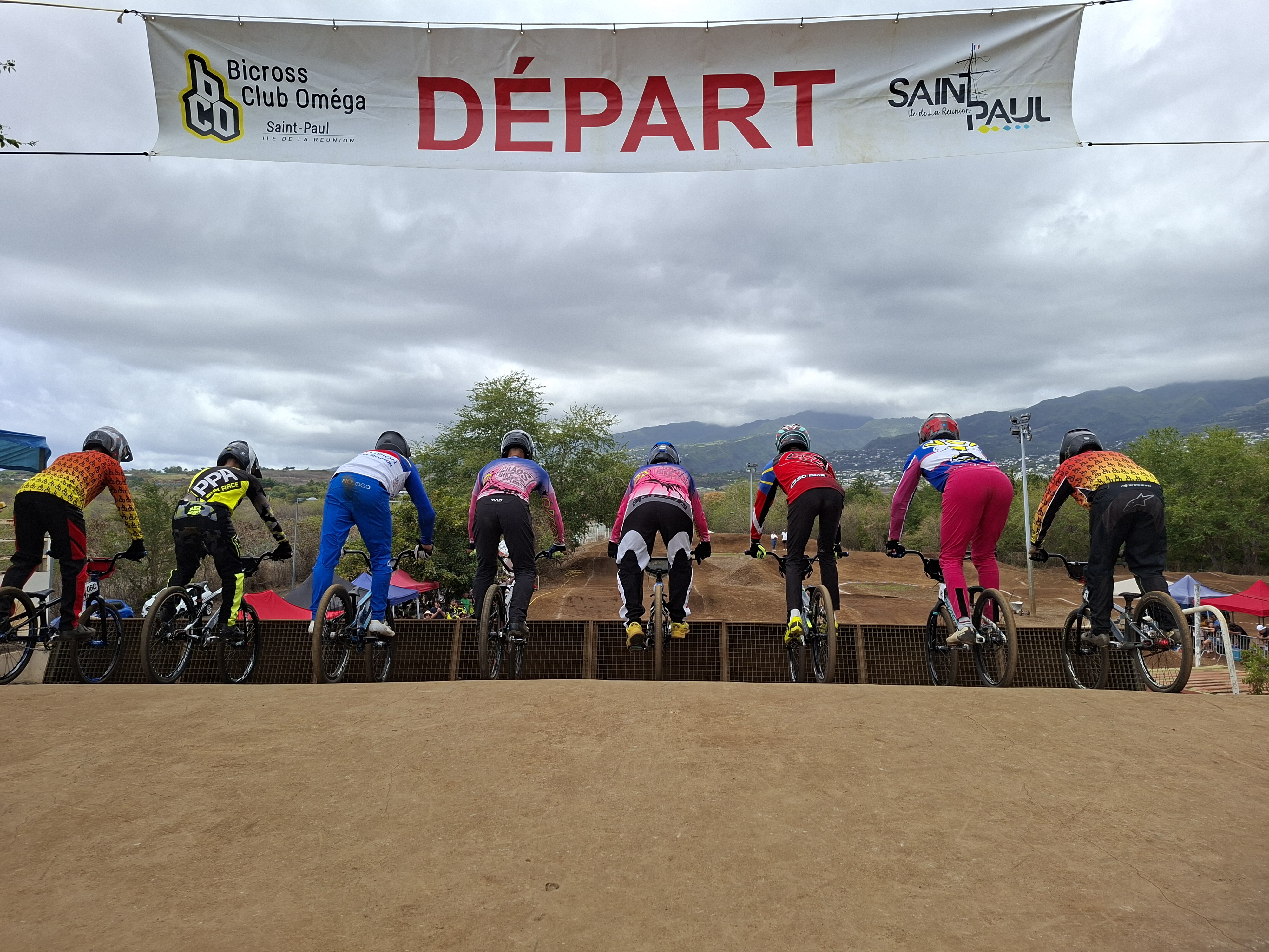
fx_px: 843
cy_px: 476
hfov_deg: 73.9
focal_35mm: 23
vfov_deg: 58.9
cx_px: 634
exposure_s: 1/1727
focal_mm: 5.54
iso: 50
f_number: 1.8
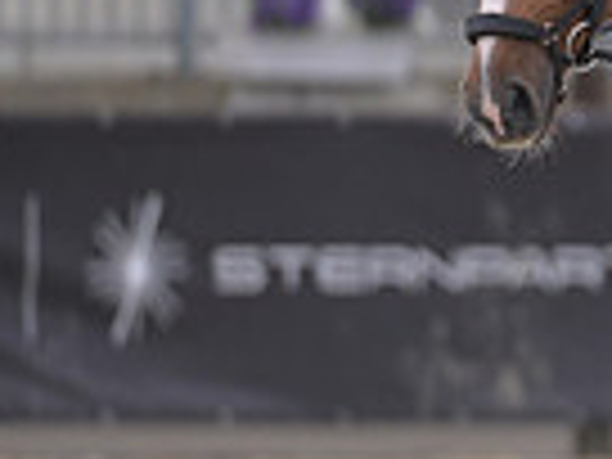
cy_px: -128
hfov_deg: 1.2
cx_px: 1287
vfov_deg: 0.9
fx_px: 28995
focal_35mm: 1640
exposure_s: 1/1250
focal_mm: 400
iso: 800
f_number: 5
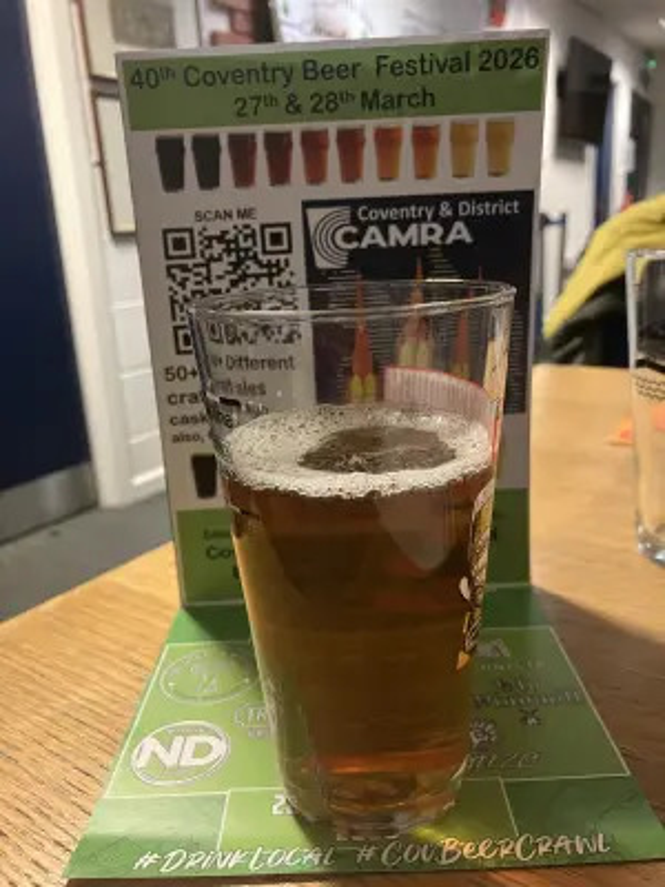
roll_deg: +4.0
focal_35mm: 28
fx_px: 717
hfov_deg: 49.7
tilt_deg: -16.0
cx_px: 332
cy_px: 444
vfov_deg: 63.4
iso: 320
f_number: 1.8
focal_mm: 3.99
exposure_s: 1/33
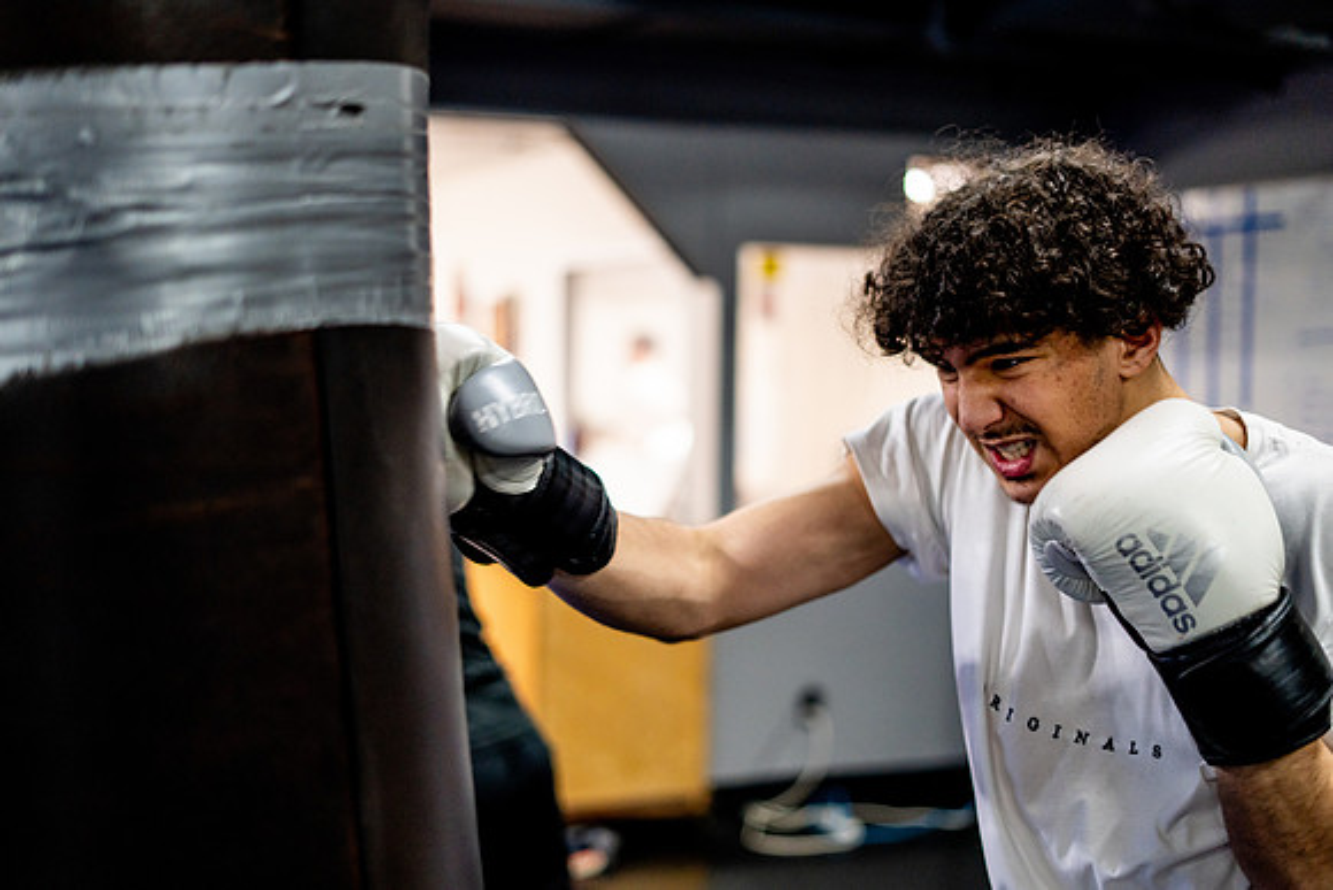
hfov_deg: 39.6
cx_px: 666
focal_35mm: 50
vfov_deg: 27.0
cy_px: 445
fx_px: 1852
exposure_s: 1/500
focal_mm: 50
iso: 1600
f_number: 1.8
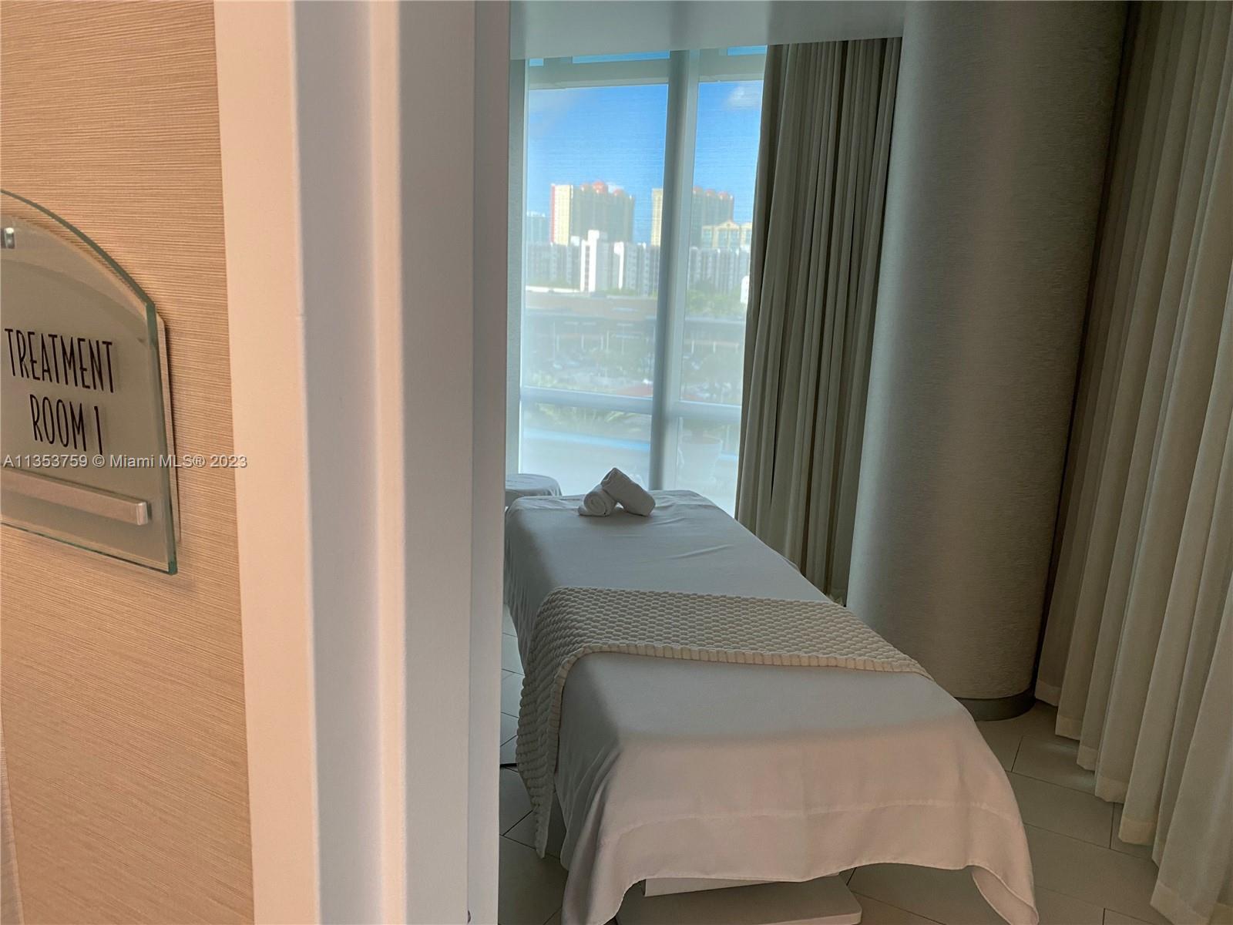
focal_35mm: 26
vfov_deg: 53.1
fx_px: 926
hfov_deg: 67.3
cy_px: 462
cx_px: 616
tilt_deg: -13.2
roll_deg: -1.9
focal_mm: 4.25
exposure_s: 1/60
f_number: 1.8
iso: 125
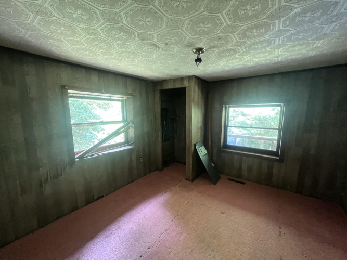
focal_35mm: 13
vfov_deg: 89.9
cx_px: 174
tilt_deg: -7.8
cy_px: 130
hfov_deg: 106.2
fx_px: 130
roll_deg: +1.7
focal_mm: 1.57
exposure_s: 1/60
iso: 640
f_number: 1.8
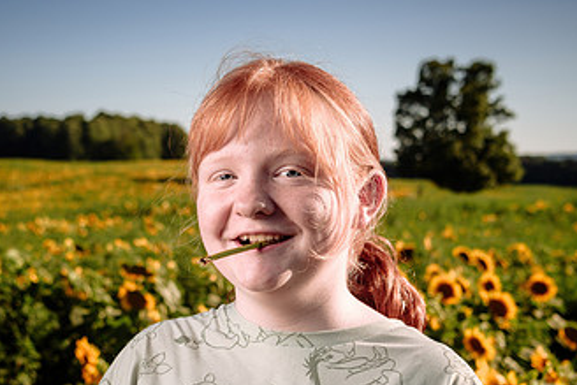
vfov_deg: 17.9
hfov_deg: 26.5
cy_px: 269
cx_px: 205
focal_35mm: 76
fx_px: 1219
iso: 64
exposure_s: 1/250
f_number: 5.6
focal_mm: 40
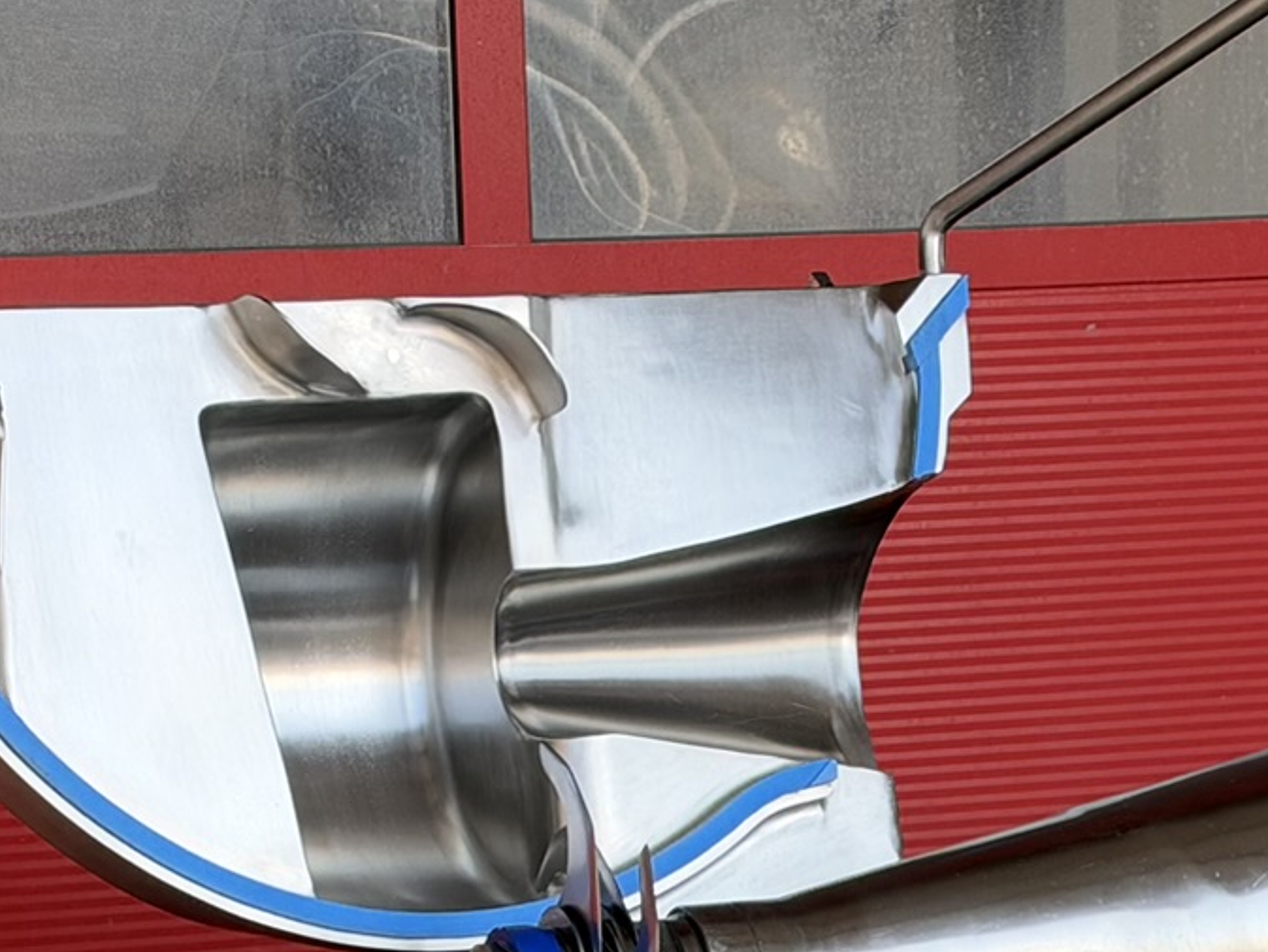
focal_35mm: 146
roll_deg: +1.5
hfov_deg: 13.5
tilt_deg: -12.2
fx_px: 5349
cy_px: 1225
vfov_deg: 10.0
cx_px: 884
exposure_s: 1/563
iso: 80
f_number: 1.8
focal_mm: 6.93
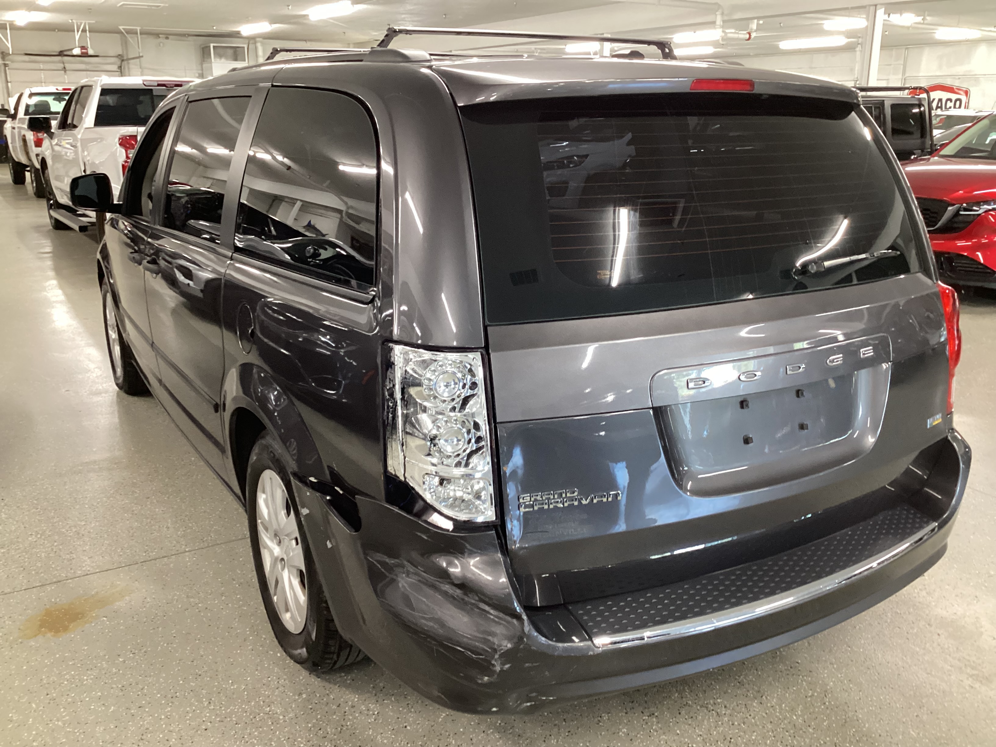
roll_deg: -1.1
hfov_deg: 58.4
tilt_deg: -17.6
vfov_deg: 45.4
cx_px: 498
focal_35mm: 31
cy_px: 374
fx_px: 892
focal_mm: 3.3
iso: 320
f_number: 2.4
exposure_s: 1/33
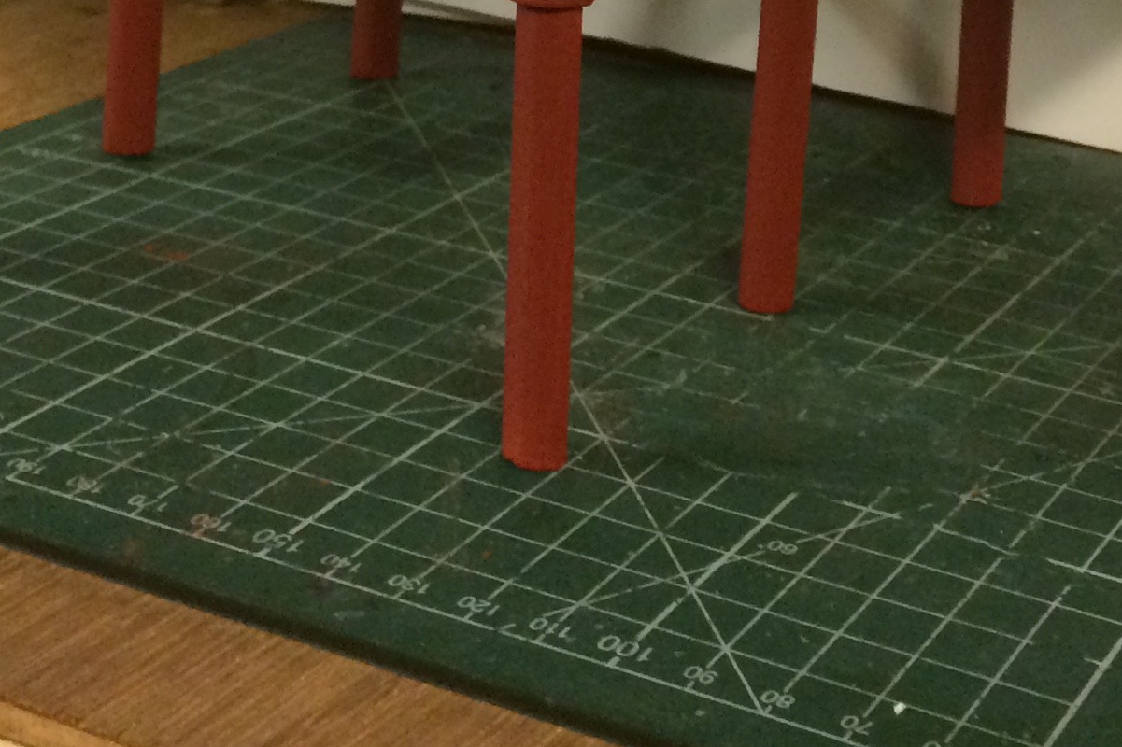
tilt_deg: -6.8
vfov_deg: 15.4
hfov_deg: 24.5
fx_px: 2555
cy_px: -353
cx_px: 817
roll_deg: -2.6
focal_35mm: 82
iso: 250
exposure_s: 1/33
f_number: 2.2
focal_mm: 4.15
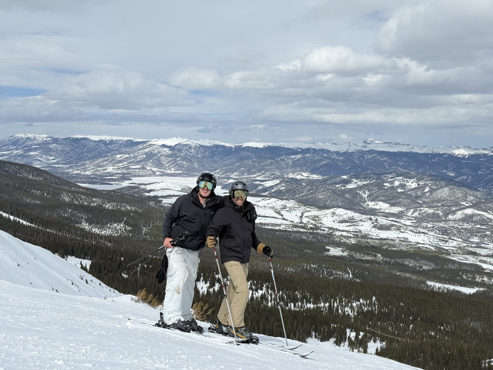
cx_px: 246
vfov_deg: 30.3
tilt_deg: -4.1
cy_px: 185
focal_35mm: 48
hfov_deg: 39.7
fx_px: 684
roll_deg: -1.7
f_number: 1.78
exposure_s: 1/11364
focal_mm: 6.76
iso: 64
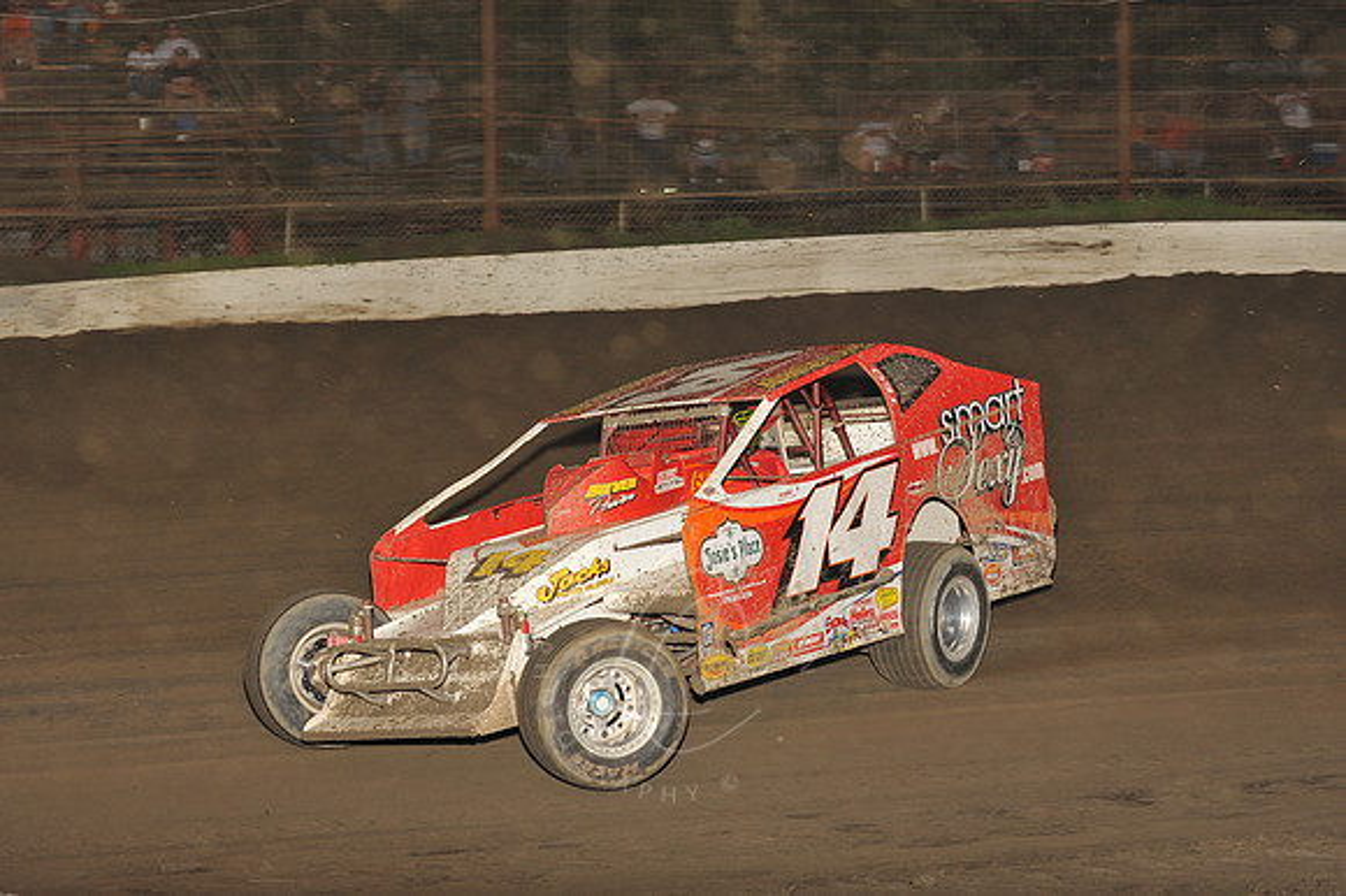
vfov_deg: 17.0
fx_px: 2989
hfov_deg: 25.4
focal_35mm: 80
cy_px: 448
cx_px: 673
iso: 1000
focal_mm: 80
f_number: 7.1
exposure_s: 1/320
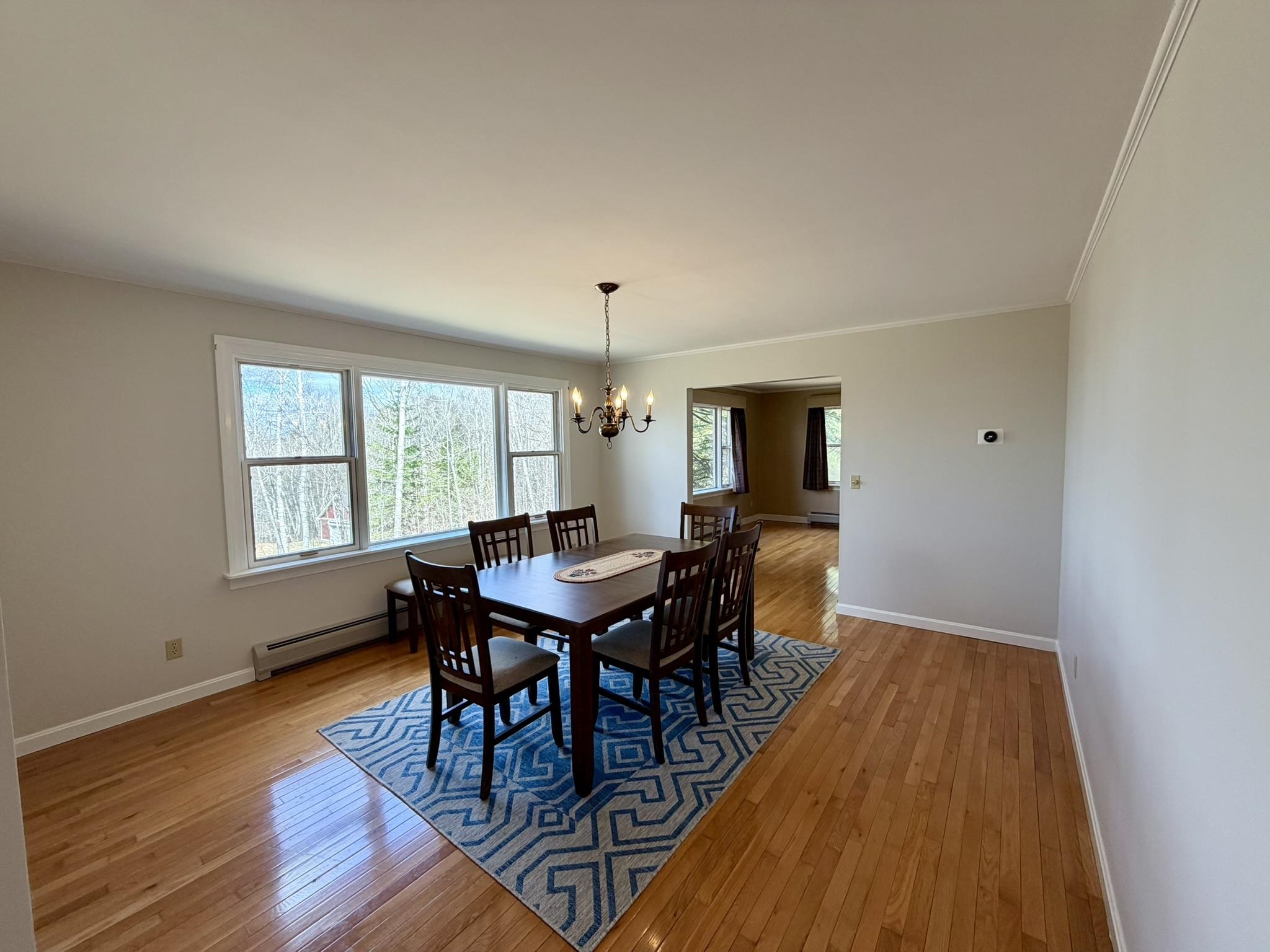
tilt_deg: -4.0
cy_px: 476
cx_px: 635
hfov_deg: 102.1
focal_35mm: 14
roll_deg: +2.1
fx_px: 514
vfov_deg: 85.7
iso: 100
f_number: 2.2
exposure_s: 1/120
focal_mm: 2.22
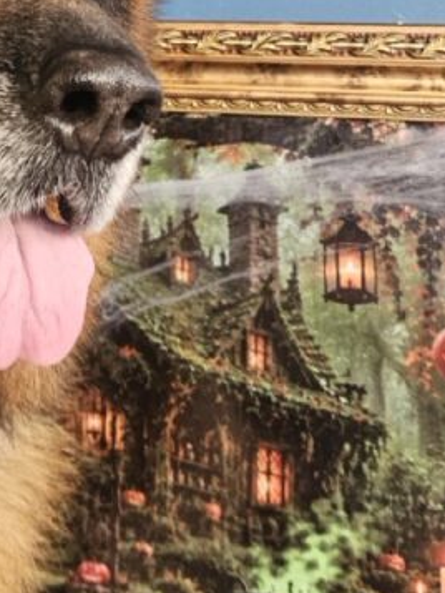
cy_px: 25
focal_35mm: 66
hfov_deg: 21.2
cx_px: -33
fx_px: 1131
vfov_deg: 27.9
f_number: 1.8
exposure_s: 1/170
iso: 250
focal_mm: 5.4
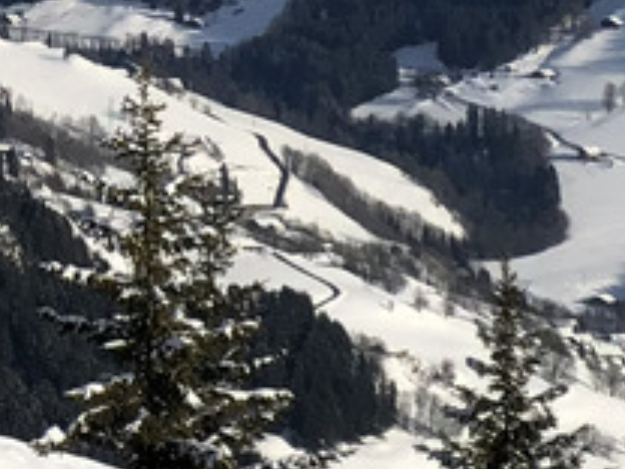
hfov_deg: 6.3
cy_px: -658
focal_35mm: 300
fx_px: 5417
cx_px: -950
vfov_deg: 4.8
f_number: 2.4
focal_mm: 6
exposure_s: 1/2857
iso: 16
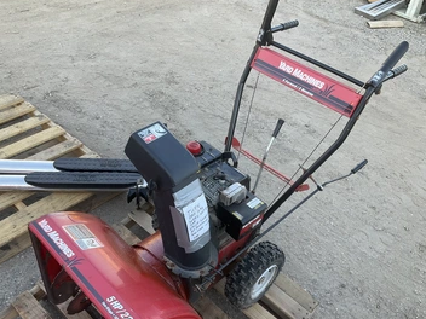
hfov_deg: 55.4
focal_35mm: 33
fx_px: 406
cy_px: 175
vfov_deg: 42.9
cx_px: 213
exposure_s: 1/122
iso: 20
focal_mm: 3
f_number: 1.8
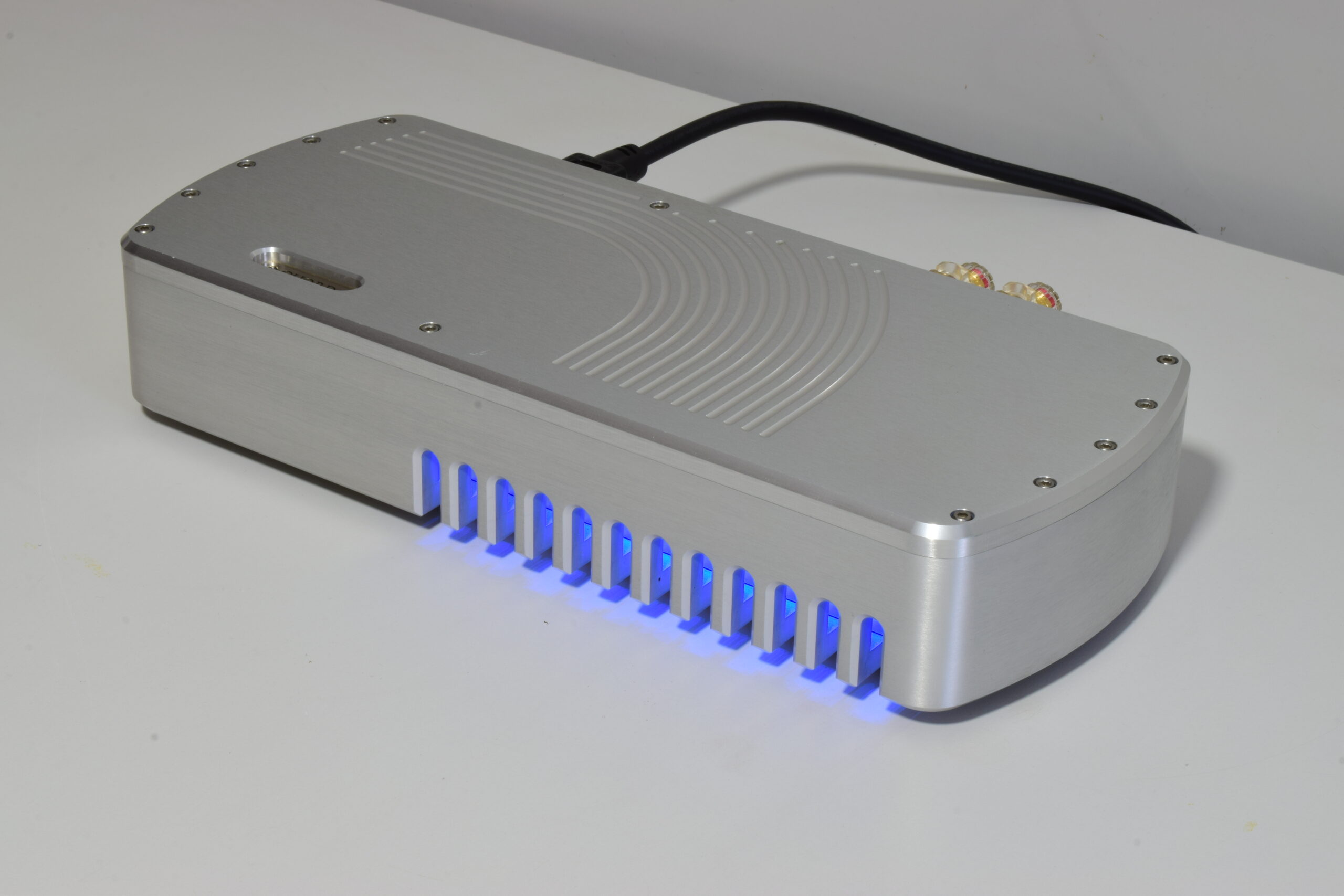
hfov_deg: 26.0
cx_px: 672
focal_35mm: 78
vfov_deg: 17.5
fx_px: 2912
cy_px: 448
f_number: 25
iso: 100
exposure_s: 2
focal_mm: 52
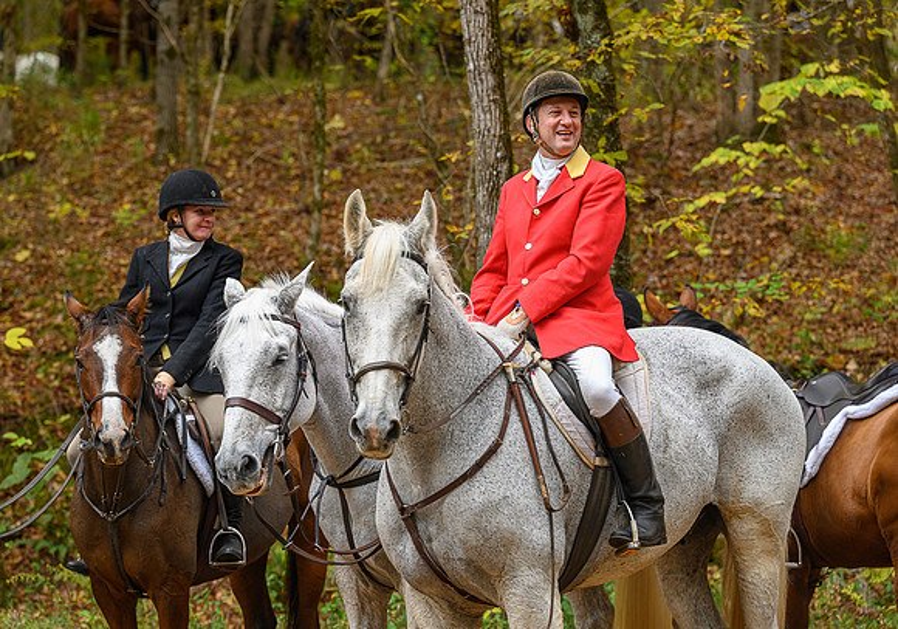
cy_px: 307
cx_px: 423
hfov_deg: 15.3
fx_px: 3349
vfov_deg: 10.7
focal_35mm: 132
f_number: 3.5
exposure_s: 1/250
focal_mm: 110
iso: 1250
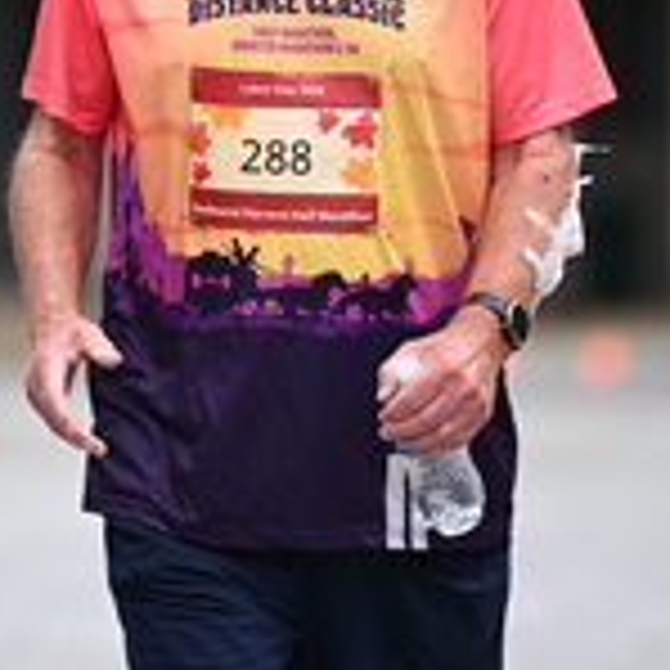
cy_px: -103
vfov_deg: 2.8
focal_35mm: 627
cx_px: 146
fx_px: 13730
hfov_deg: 2.8
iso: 640
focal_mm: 200
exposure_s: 1/2000
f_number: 2.8
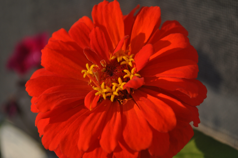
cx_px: 119
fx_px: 545
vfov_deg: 16.5
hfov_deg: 24.6
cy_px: 79
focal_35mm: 82
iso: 450
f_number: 5.6
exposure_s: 1/1000
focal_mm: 55
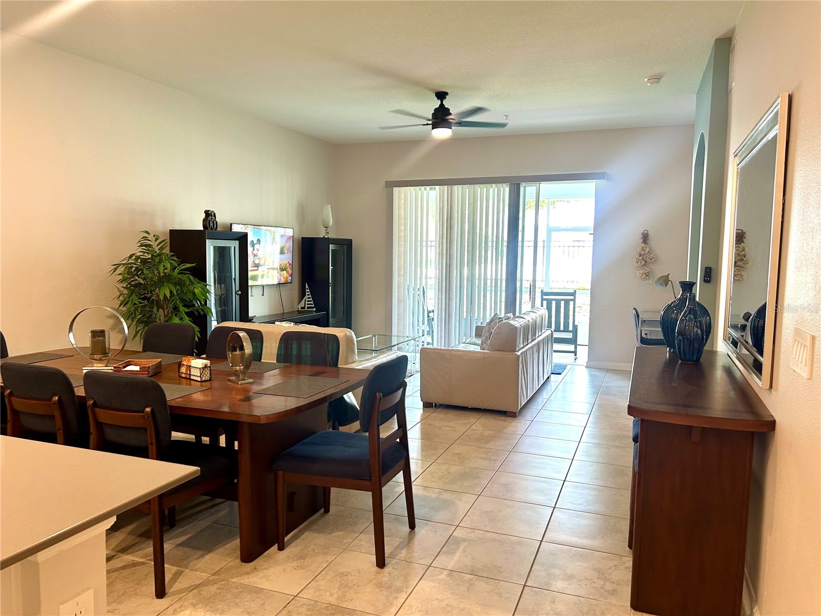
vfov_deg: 53.1
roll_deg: +0.1
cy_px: 308
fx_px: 617
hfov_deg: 67.3
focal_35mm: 26
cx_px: 410
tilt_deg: -6.2
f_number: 1.5
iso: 100
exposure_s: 1/60
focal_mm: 5.7
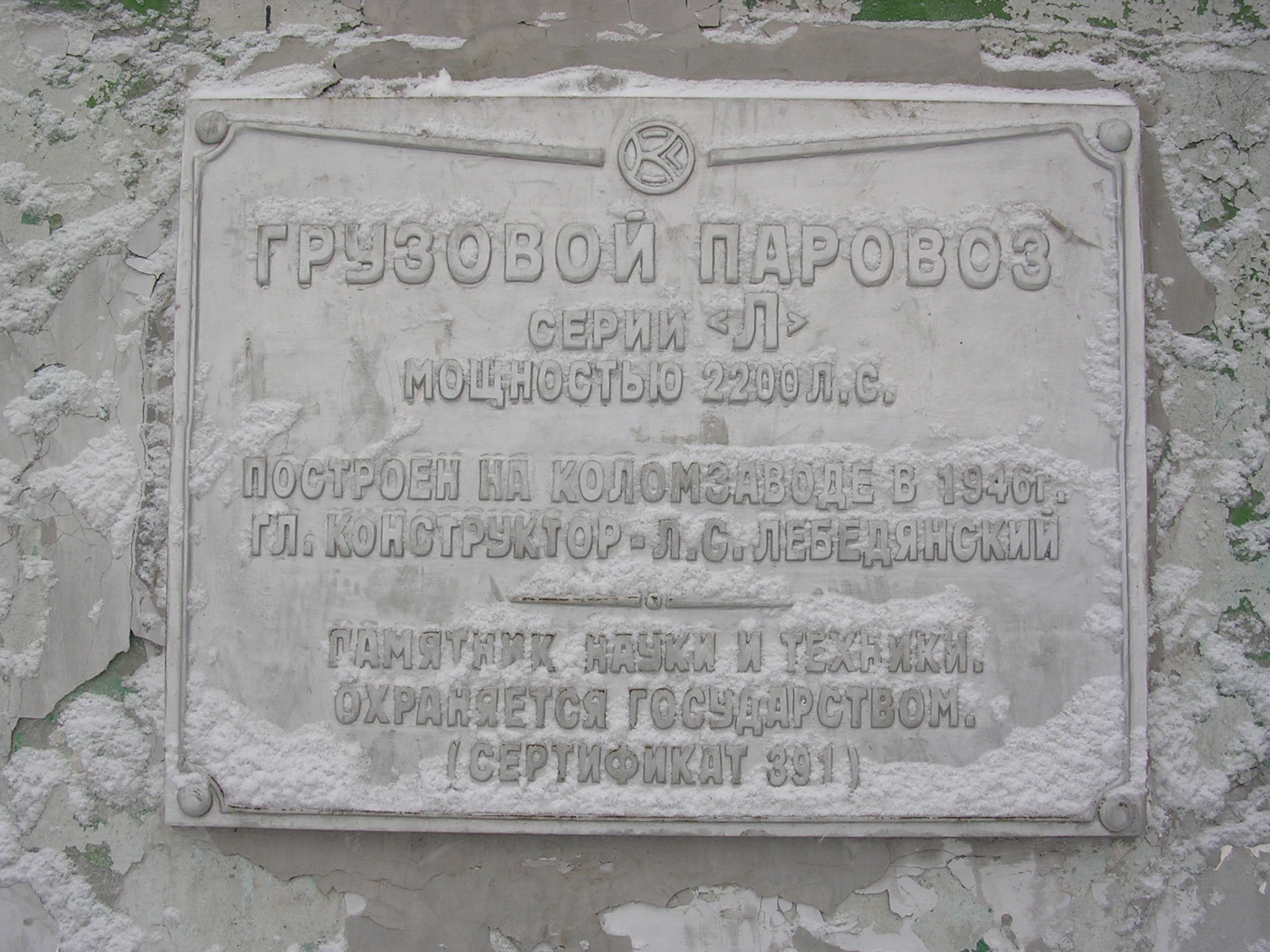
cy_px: 476
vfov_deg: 33.6
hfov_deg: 43.9
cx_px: 635
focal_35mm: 43
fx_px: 1578
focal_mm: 6.6
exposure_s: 1/191
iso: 50
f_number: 3
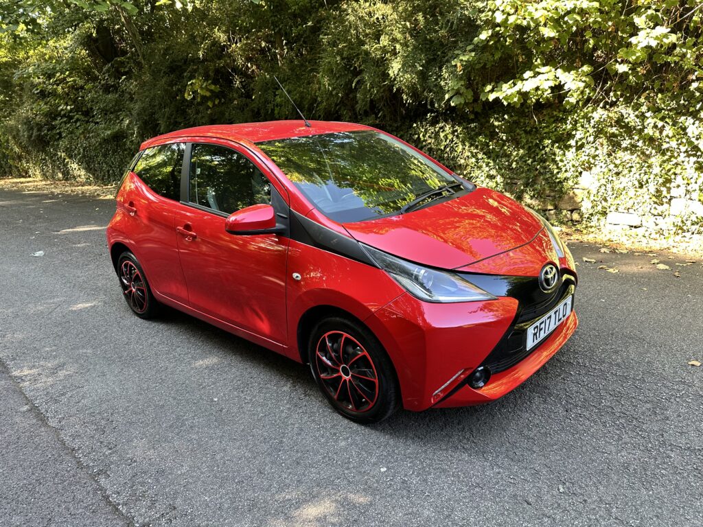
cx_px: 352
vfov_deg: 56.8
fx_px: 487
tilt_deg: -16.6
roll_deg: -0.7
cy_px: 264
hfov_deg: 71.6
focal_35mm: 24
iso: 125
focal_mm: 6.86
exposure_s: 1/121
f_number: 1.78
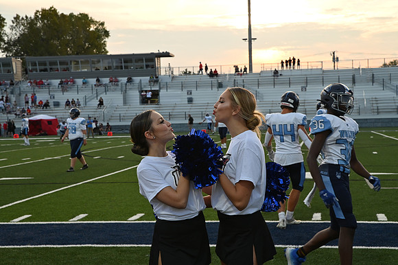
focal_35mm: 70
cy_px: 132
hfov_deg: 28.9
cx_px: 199
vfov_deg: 19.4
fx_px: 773
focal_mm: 70
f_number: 8
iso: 800
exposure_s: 1/250
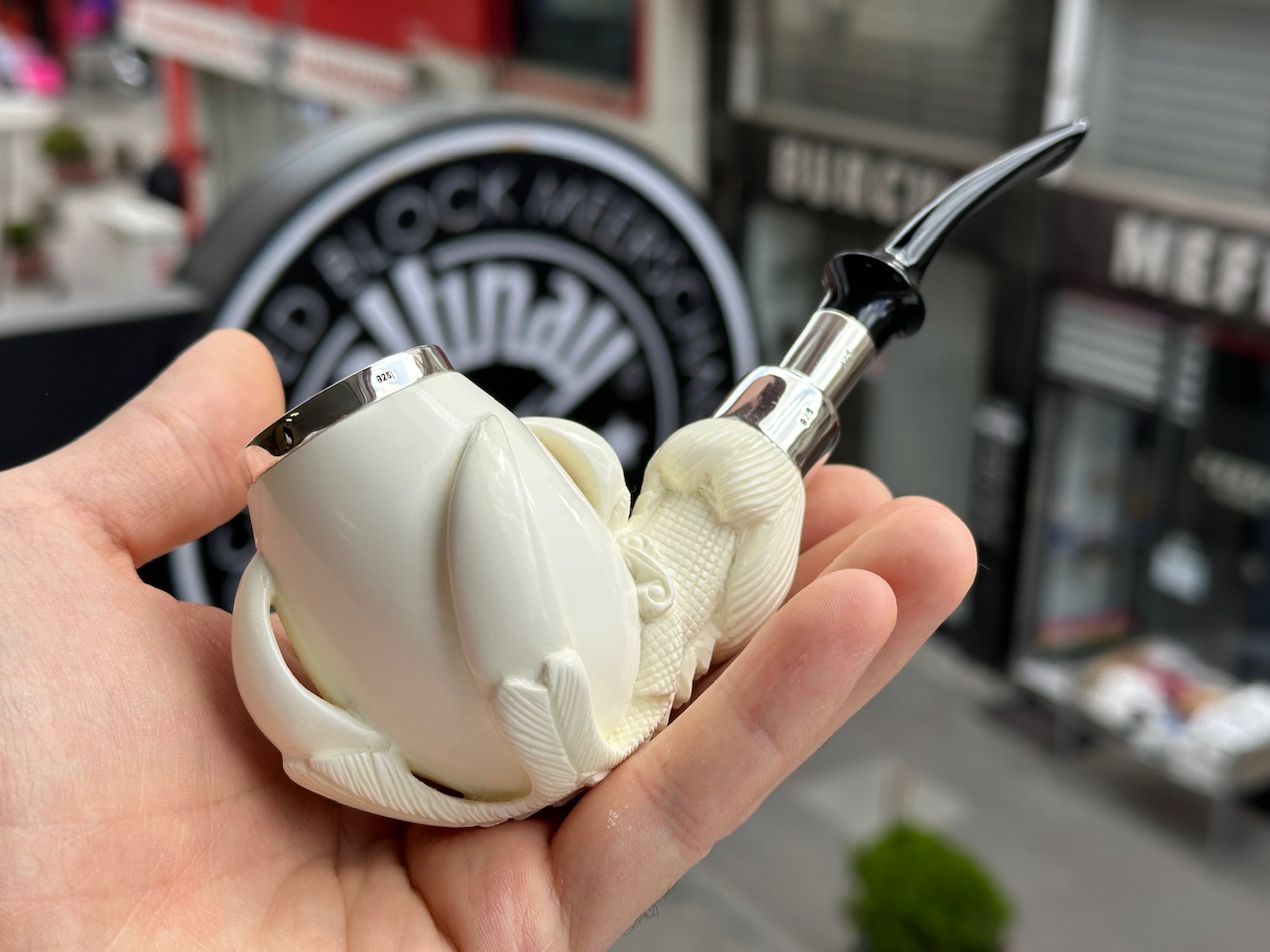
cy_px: 476
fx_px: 1761
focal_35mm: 48
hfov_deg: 39.7
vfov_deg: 30.3
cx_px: 635
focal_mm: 6.86
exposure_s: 1/1120
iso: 64
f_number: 1.78
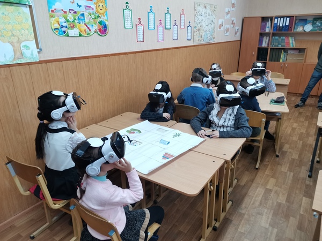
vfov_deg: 53.1
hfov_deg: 67.3
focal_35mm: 26
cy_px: 120
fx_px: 242
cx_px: 161
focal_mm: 4.75
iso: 250
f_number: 1.8
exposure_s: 1/50
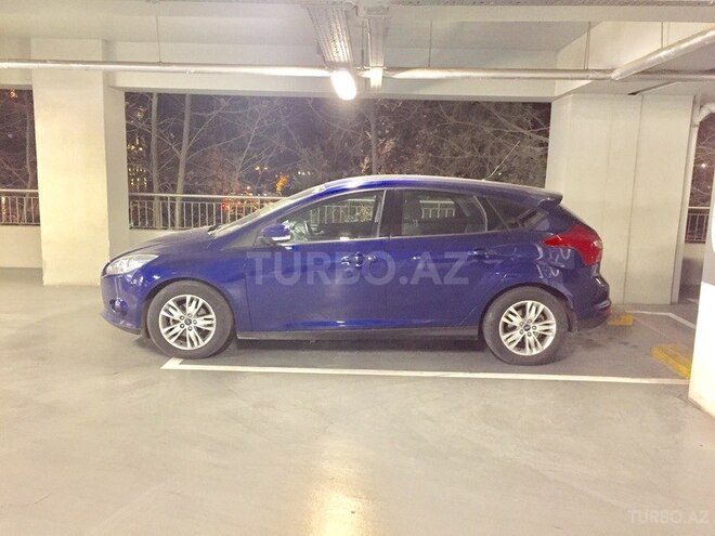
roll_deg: -1.4
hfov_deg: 61.7
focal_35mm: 29
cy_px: 268
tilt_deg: -8.1
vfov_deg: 48.2
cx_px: 358
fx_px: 599
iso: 320
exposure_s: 1/17
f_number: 2.2
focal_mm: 4.15
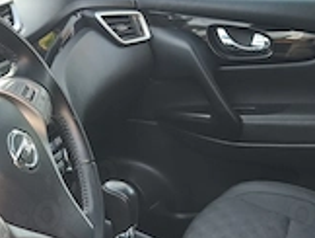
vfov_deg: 16.8
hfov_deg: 23.0
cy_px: 275
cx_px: 144
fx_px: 775
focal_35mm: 85
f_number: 1.6
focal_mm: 6.57
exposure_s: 1/100
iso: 250
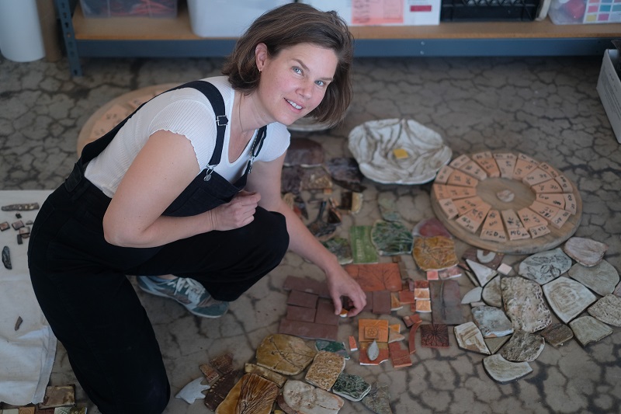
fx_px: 914
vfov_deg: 25.5
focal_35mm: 53
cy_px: 207
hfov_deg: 37.5
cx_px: 310
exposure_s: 1/110
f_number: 1.4
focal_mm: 35
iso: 400
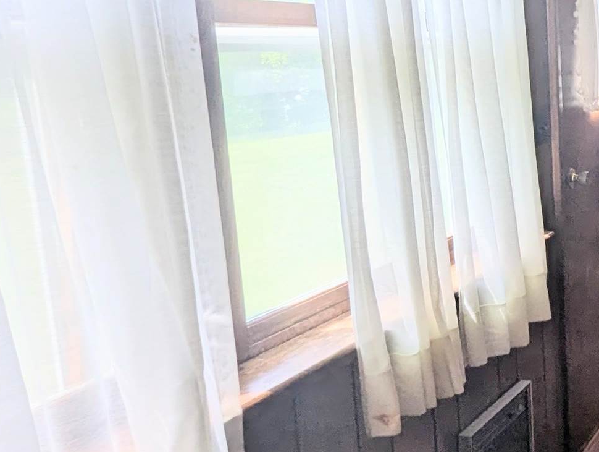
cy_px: 158
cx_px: 808
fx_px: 711
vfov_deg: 35.0
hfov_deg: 32.3
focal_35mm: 41
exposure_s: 1/181
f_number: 2.2
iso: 38
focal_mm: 1.95
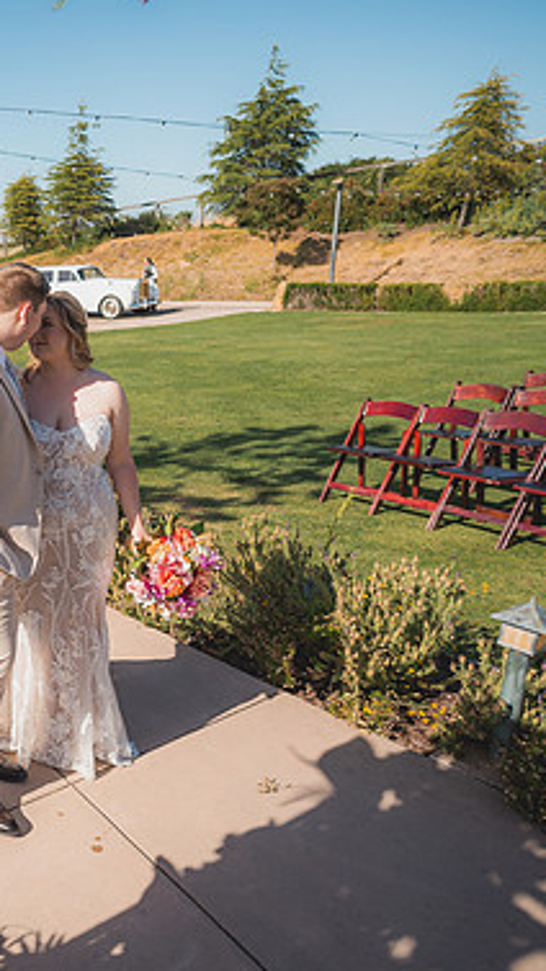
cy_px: 486
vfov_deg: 66.1
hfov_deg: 31.7
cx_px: -149
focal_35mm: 29
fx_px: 747
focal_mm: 18
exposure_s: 1/2000
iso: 125
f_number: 2.8
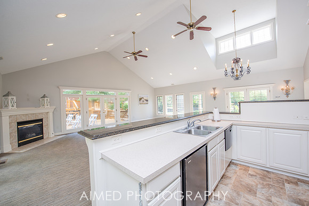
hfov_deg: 104.2
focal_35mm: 14
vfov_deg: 81.2
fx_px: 120
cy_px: 103
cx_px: 154
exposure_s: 1/30
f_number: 7.1
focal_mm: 14
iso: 250
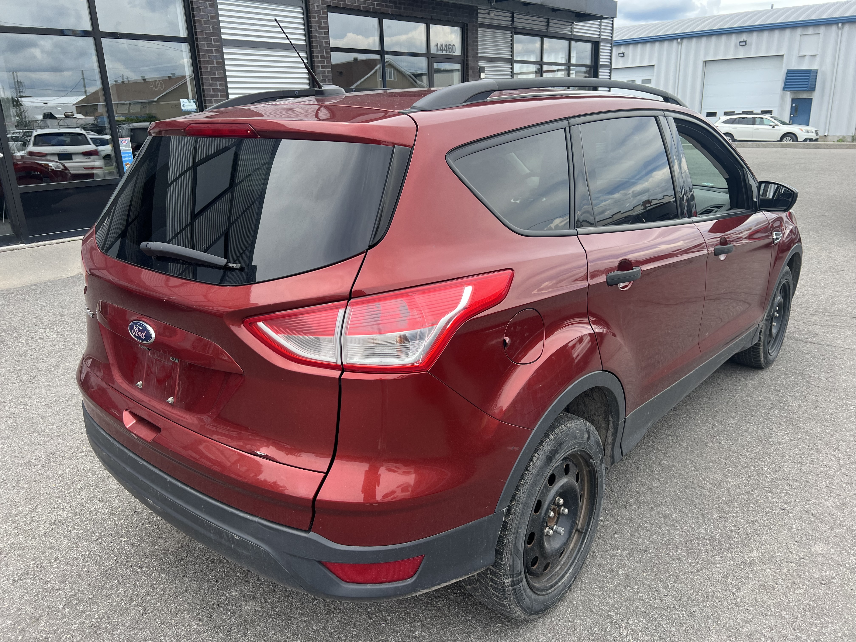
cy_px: 321
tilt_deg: -18.0
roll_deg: +2.4
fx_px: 643
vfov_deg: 53.1
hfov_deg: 67.3
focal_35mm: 26
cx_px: 428
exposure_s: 1/1147
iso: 50
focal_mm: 5.7
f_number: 1.5
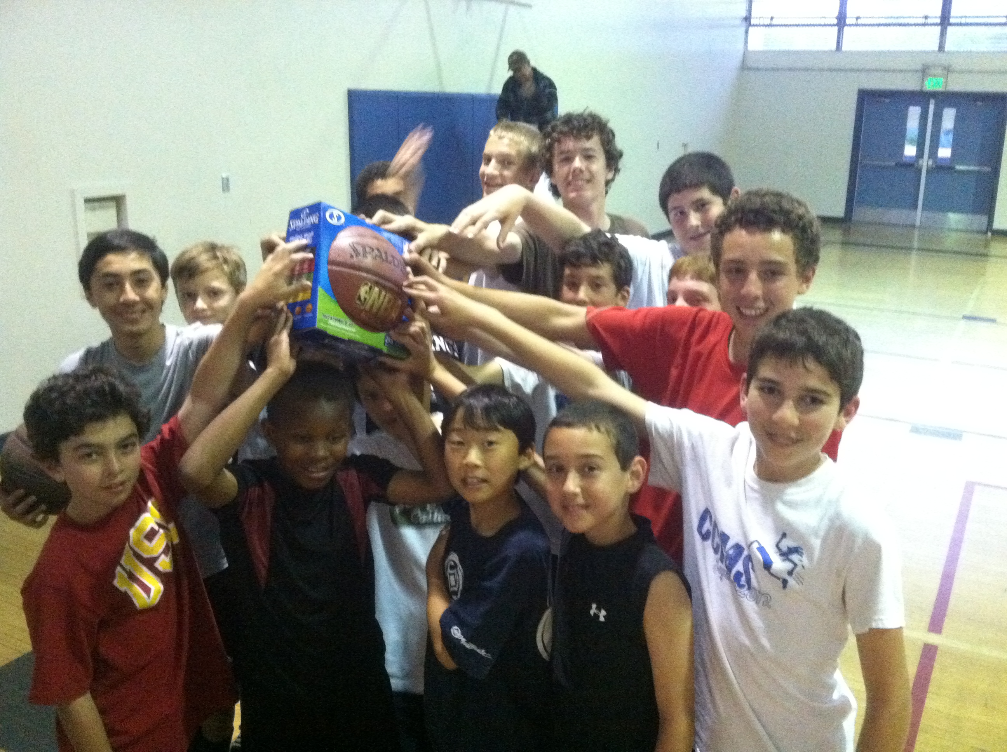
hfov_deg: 52.7
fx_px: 1017
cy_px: 376
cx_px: 504
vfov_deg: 40.6
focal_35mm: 35
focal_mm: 3.85
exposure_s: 1/15
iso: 1000
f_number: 2.8
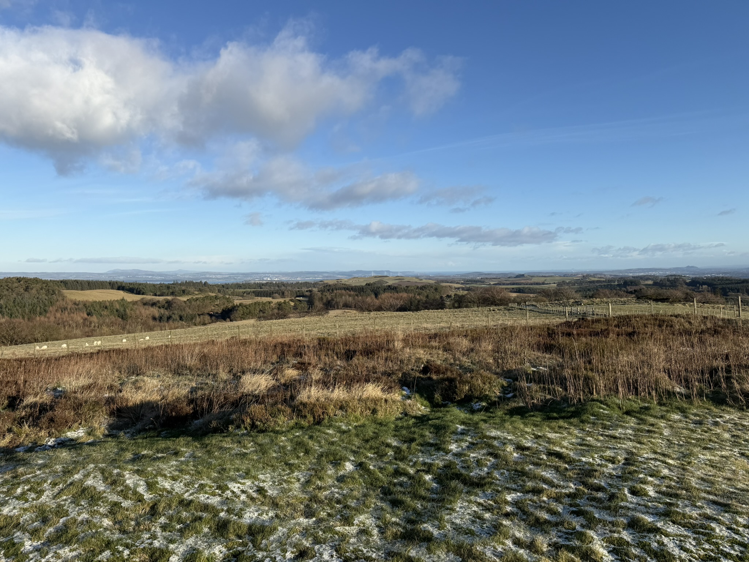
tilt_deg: -0.8
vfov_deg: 56.8
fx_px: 519
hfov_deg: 71.6
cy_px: 281
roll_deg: +0.5
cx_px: 374
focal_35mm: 24
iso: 80
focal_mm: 6.76
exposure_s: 1/4167
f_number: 1.78
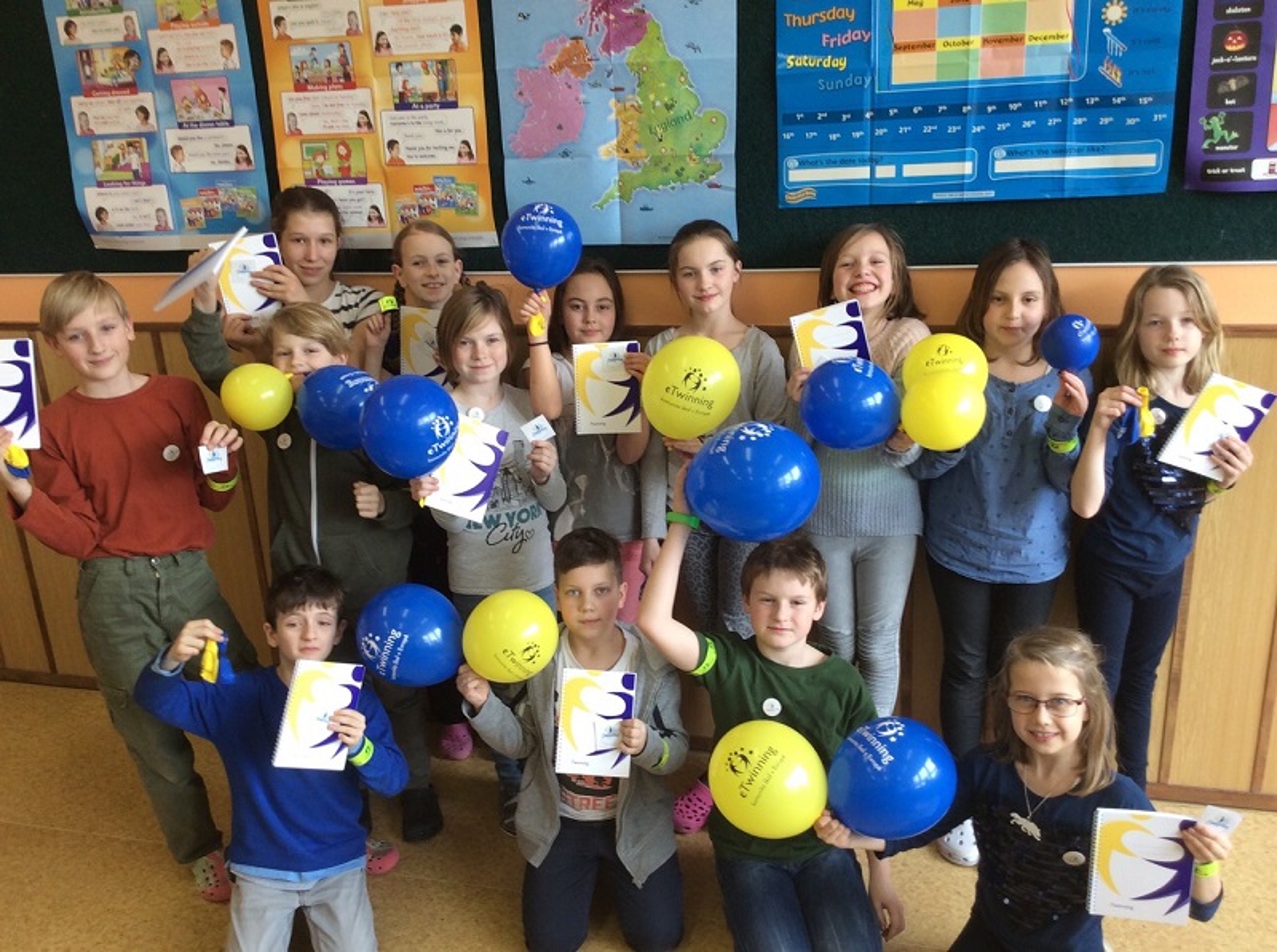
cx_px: 638
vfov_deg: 44.0
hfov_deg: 56.9
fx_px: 1178
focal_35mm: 32
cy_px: 476
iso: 40
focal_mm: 3.3
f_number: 2.4
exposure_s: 1/50
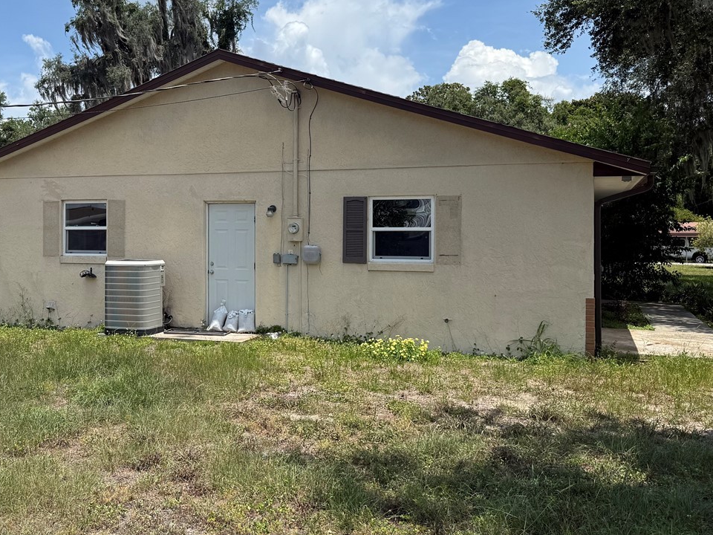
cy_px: 231
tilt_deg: +1.1
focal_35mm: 40
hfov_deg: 45.8
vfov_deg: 35.9
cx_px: 215
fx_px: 824
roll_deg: -0.4
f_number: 1.78
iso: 80
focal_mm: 6.76
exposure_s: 1/4673
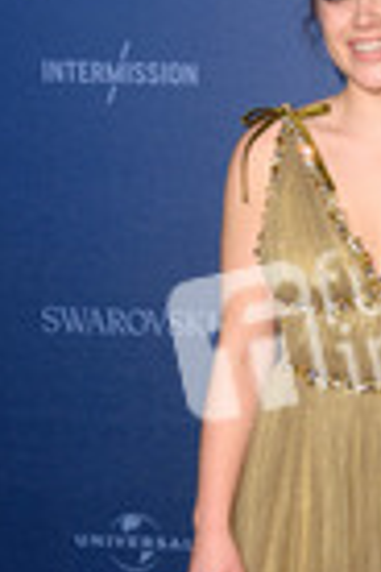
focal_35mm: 159
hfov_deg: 8.5
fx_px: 2524
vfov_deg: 12.8
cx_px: 503
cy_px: 531
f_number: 5.6
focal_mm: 55
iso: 800
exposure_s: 1/250
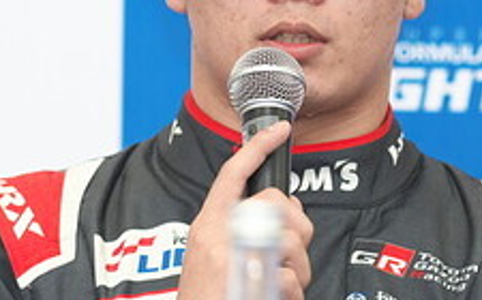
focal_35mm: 496
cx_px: 266
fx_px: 6510
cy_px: 77
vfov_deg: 2.6
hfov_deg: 4.2
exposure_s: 1/200
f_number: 2.8
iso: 560
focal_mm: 135
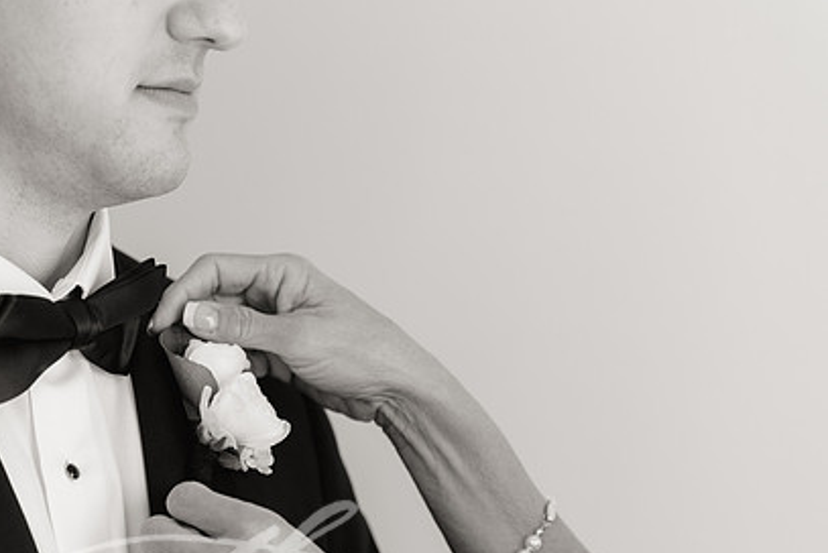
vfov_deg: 14.9
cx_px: 215
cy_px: 369
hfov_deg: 21.9
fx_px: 2117
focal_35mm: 92
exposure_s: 1/400
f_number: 2.8
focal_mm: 62
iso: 400
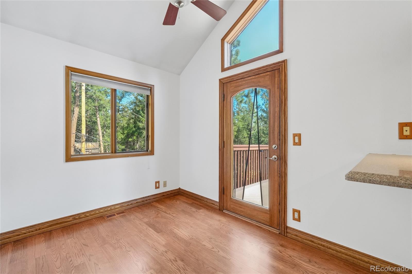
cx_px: 206
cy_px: 137
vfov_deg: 77.3
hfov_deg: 100.4
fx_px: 172
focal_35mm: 15
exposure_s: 1/20
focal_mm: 10
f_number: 8
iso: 800
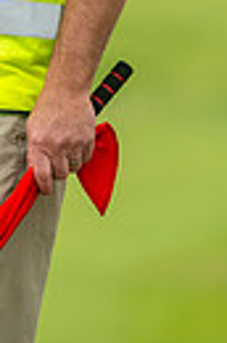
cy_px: -190
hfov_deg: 1.3
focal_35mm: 1041
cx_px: -111
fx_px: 9898
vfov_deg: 2.0
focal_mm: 300
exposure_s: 1/200
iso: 200
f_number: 6.3
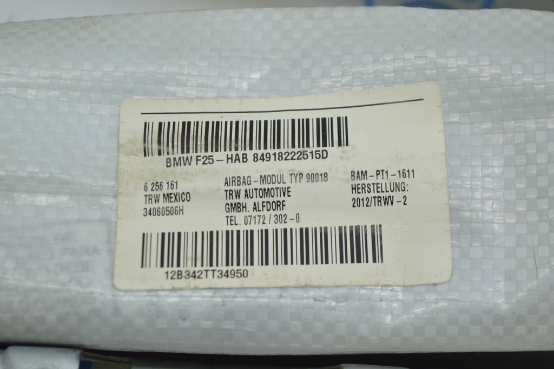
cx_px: 277
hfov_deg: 24.6
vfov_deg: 16.5
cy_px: 184
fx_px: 1269
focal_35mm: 82
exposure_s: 1/50
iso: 400
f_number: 5.6
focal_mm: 55
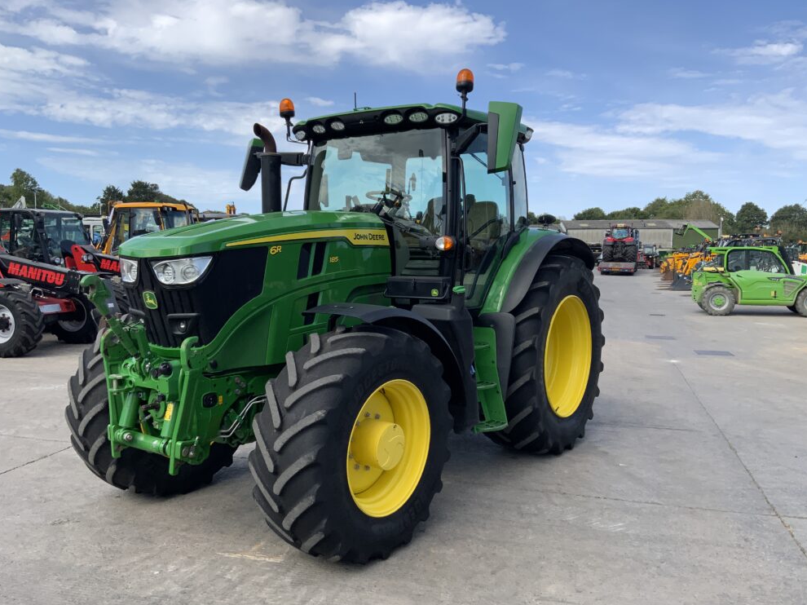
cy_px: 311
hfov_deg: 60.0
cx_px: 399
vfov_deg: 46.8
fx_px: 699
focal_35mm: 30
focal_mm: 3
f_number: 1.8
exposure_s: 1/1250
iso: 16
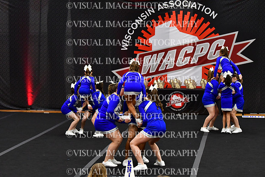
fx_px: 883
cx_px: 132
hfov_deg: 17.1
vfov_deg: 11.4
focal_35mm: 120
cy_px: 88
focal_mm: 80
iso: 4000
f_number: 3.5
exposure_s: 1/500
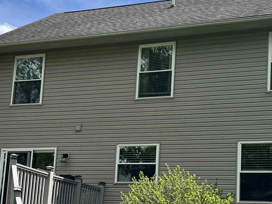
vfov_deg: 20.9
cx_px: 141
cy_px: 151
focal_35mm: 70
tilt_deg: +9.5
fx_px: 550
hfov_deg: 27.8
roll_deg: -2.7
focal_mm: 5.7
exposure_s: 1/3460
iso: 50
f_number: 1.5
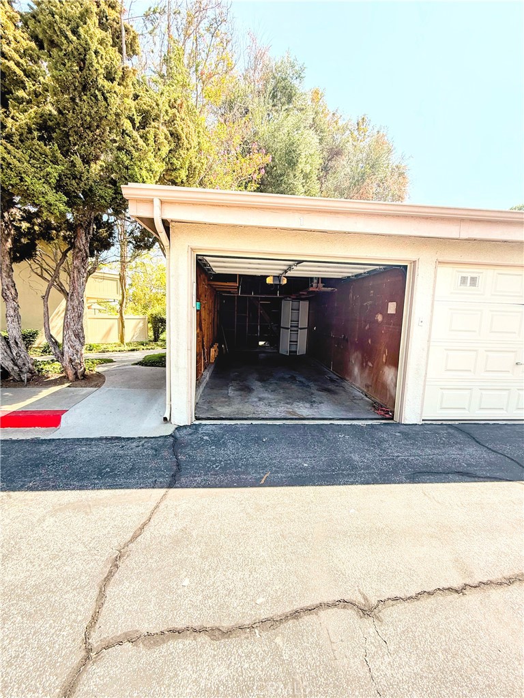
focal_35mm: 14
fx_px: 283
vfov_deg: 102.1
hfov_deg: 85.7
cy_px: 349
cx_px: 262
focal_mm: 2.22
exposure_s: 1/290
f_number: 2.2
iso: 50
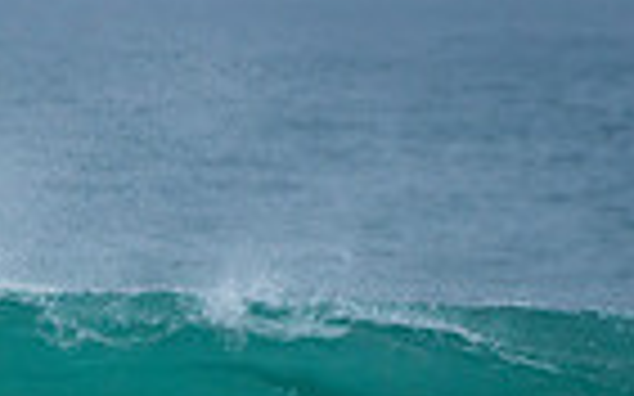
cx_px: -283
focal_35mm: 2103
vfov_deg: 0.6
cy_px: 754
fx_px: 36322
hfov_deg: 1.0
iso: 280
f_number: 5.6
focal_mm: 500
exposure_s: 1/1000
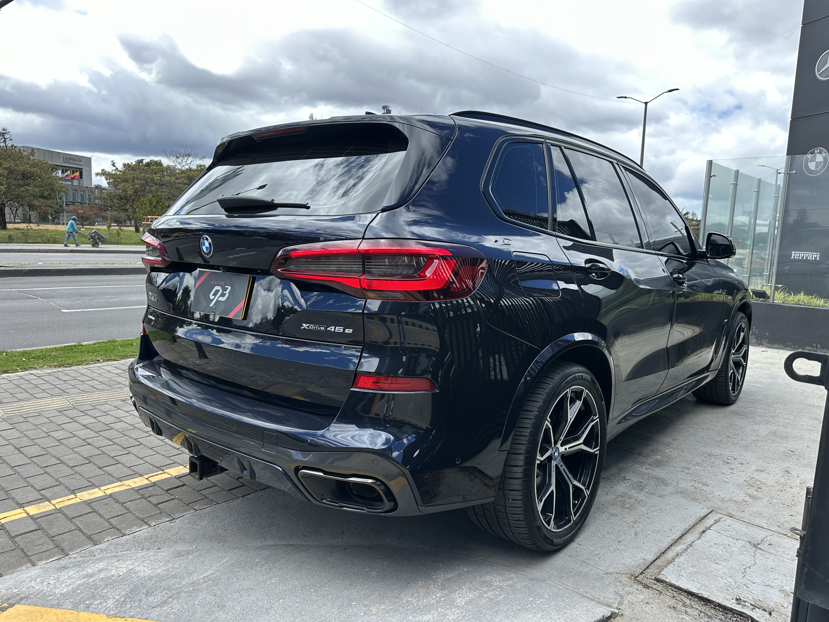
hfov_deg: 71.6
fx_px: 575
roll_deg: -2.4
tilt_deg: -7.4
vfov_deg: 56.8
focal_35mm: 24
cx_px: 414
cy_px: 311
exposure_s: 1/872
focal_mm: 6.86
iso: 80
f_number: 1.78
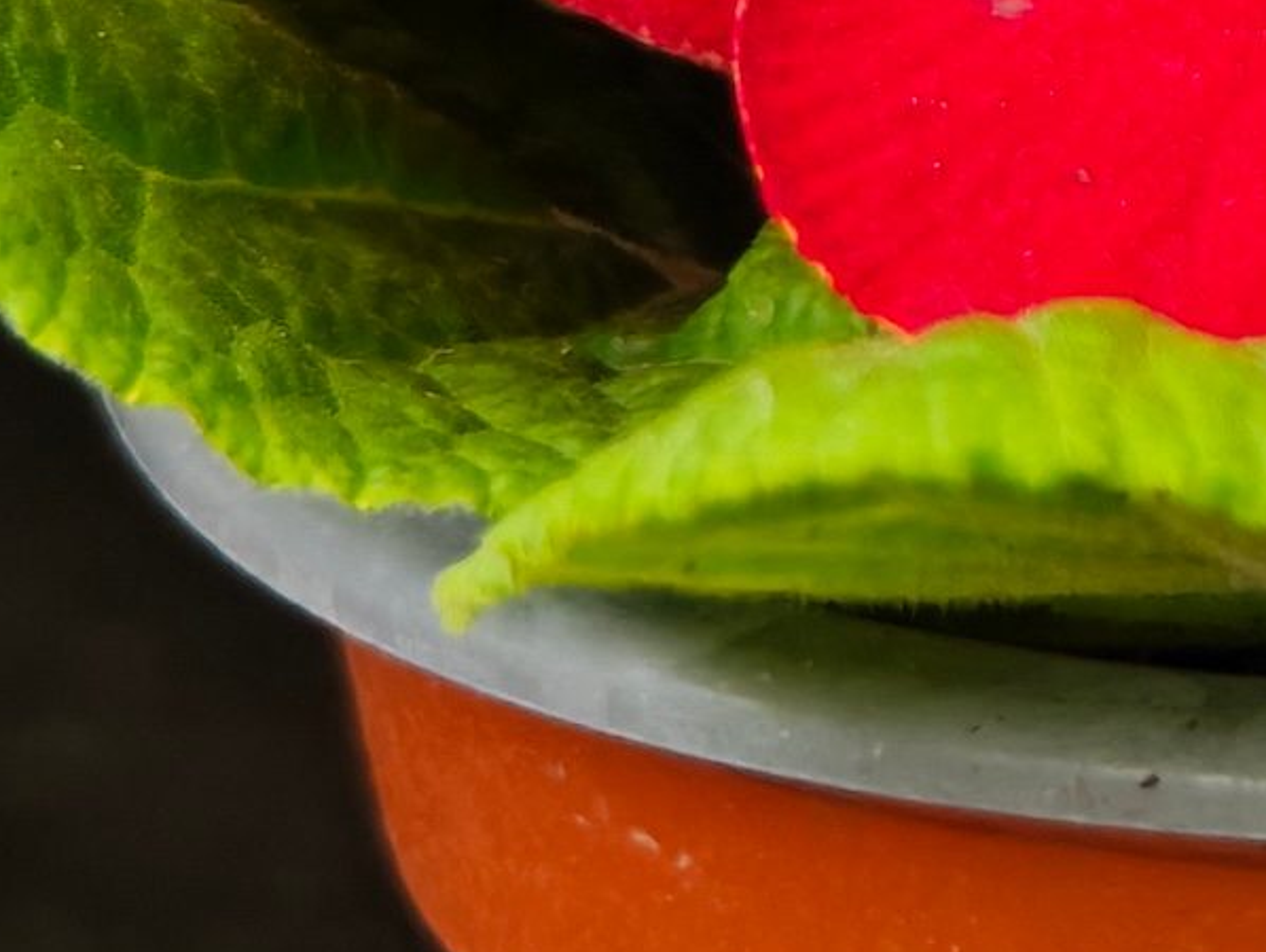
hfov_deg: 3.9
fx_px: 18382
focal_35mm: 502
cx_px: 2837
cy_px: -1304
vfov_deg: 2.9
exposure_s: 1/100
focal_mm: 25.1
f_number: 2.6
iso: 640
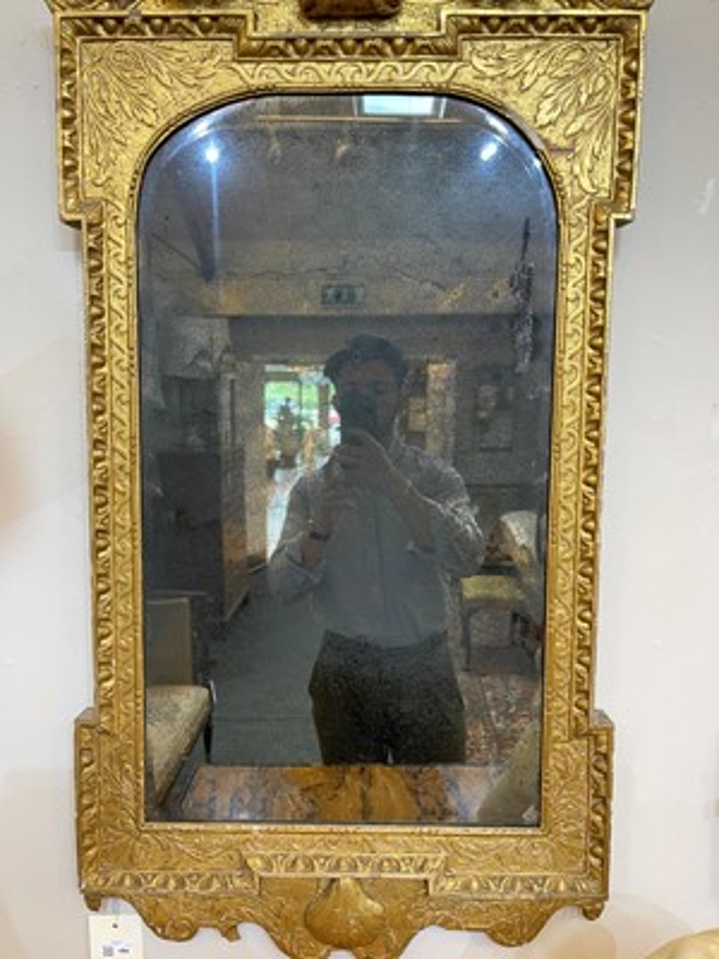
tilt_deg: -4.7
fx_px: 720
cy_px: 480
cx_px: 360
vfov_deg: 67.3
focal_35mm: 26
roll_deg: +1.0
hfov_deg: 53.1
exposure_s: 1/50
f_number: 1.6
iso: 125
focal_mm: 5.1
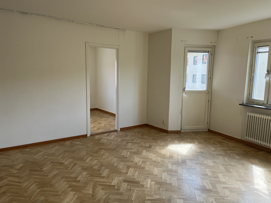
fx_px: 204
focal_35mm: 26
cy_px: 102
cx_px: 136
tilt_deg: -7.6
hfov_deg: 67.3
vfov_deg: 53.1
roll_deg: -0.9
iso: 40
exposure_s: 1/122
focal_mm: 5.1
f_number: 1.6
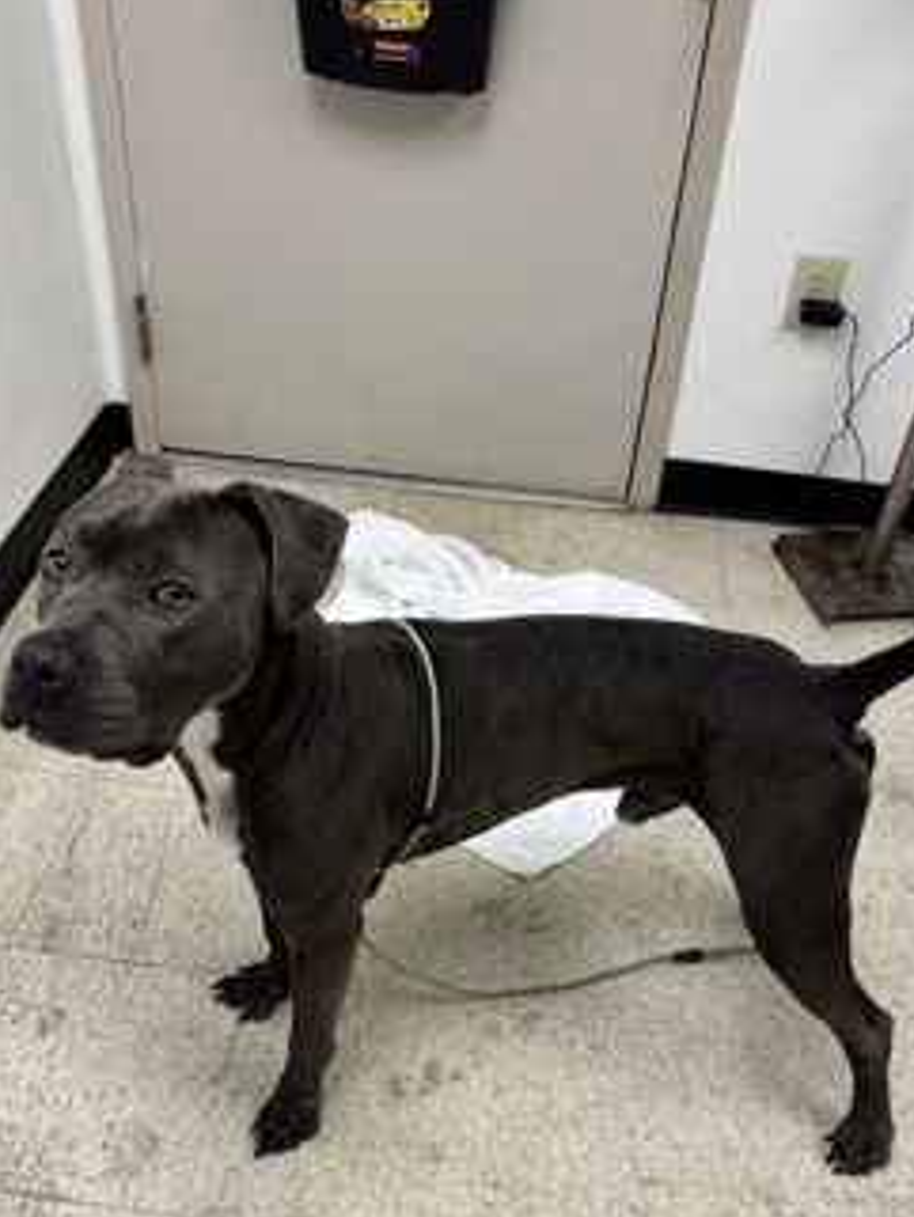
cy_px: 754
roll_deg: -5.6
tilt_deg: -42.9
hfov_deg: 41.8
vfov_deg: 53.4
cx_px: 457
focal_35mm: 34
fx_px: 1196
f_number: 1.6
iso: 100
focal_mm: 5.96
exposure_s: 1/120
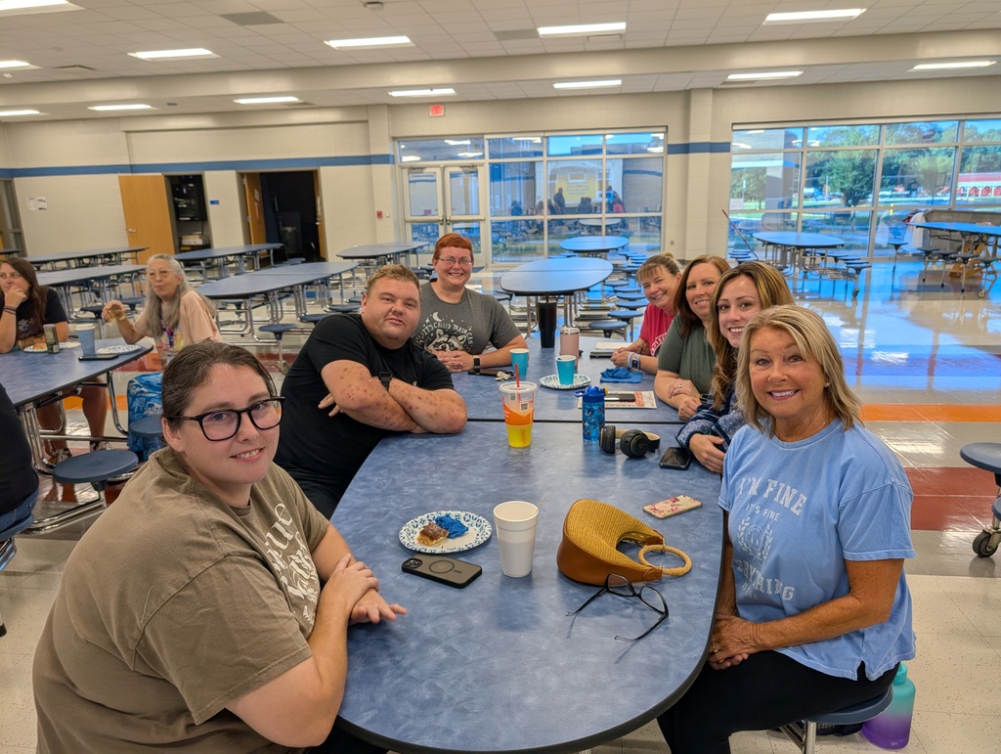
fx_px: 695
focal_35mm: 24
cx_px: 500
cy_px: 377
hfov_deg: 71.5
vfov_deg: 56.9
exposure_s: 1/42.9
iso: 21
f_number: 1.68
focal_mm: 6.9
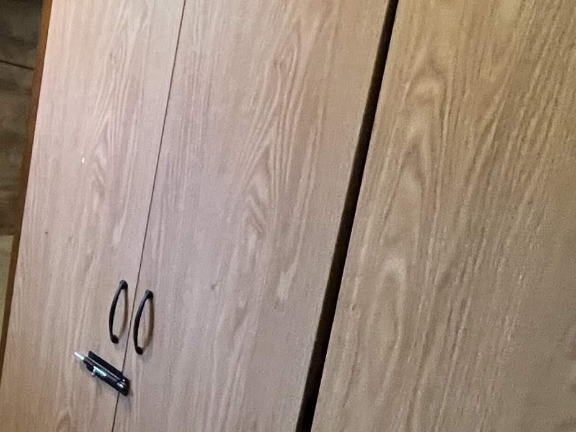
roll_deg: -4.4
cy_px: 69
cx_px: -184
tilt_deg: -9.7
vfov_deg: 32.4
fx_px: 716
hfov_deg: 32.3
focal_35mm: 43
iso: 640
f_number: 1.8
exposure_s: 1/60
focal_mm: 1.57
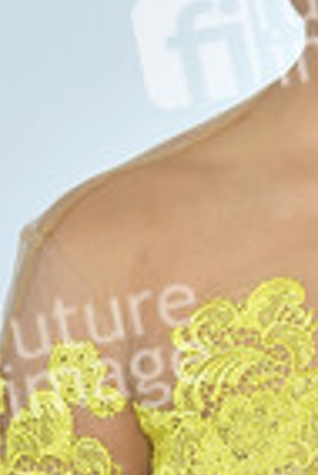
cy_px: 197
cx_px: 403
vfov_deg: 7.0
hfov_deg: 4.6
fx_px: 3912
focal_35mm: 296
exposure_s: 1/320
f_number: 6.3
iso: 500
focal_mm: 105
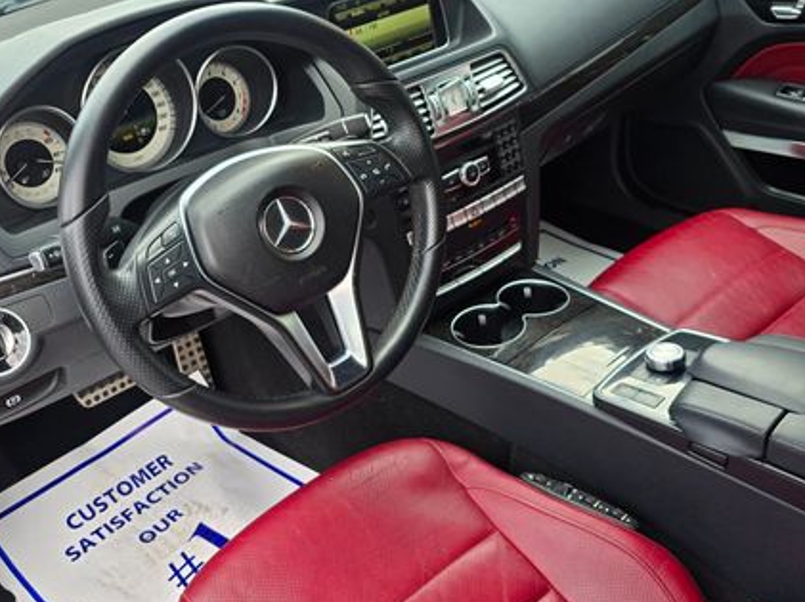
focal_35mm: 35
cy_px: 304
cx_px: 348
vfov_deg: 40.6
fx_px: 813
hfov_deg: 52.5
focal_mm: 6.3
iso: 50
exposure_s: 1/180
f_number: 1.7
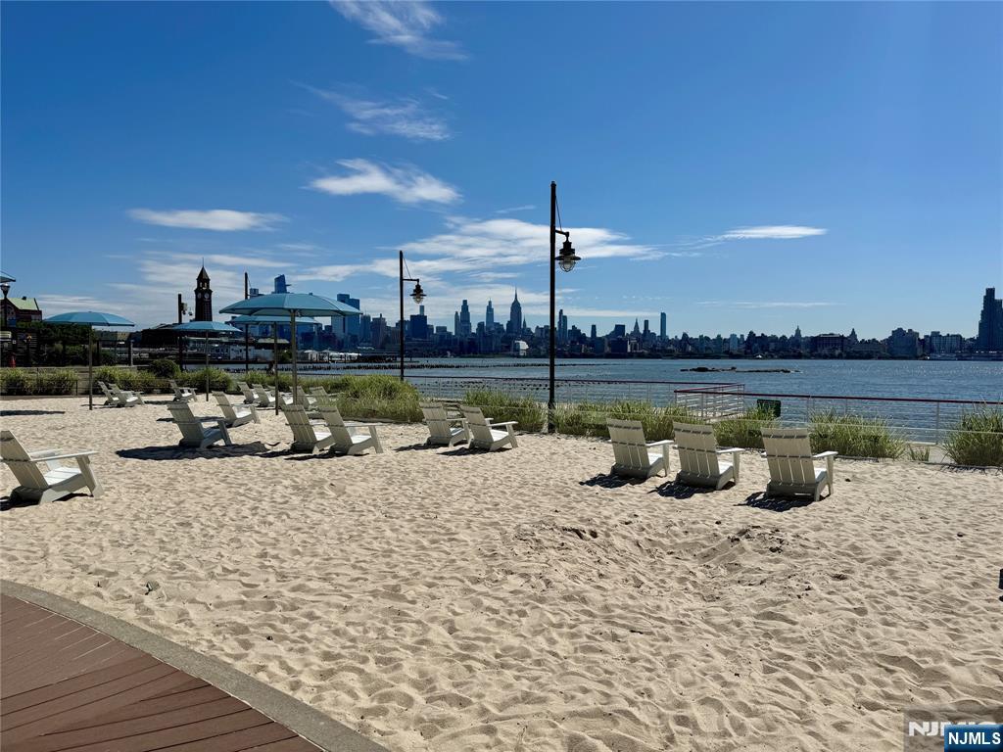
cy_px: 376
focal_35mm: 24
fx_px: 695
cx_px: 502
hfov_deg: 71.6
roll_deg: +0.3
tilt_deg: -2.3
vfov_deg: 56.8
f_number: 1.78
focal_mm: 6.76
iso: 80
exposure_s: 1/12346
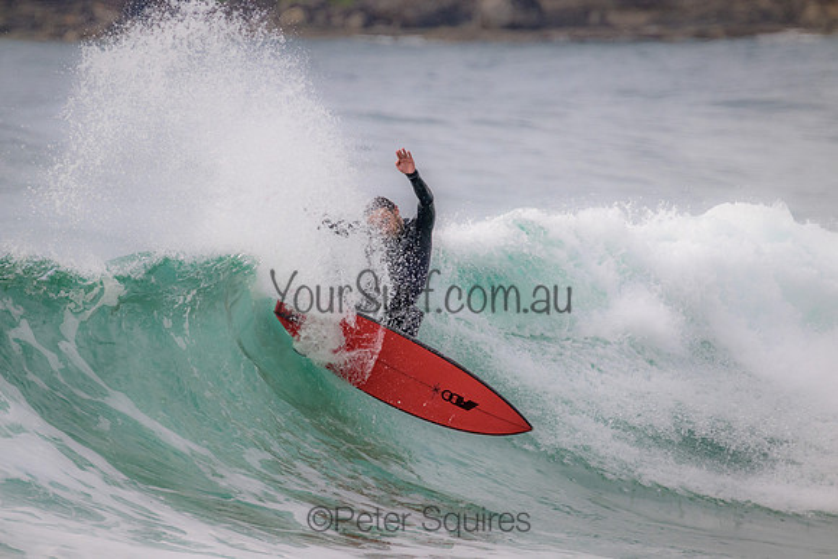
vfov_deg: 1.7
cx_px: 419
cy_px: 280
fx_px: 18626
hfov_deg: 2.6
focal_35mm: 800
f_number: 11
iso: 2000
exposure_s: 1/2000
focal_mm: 800
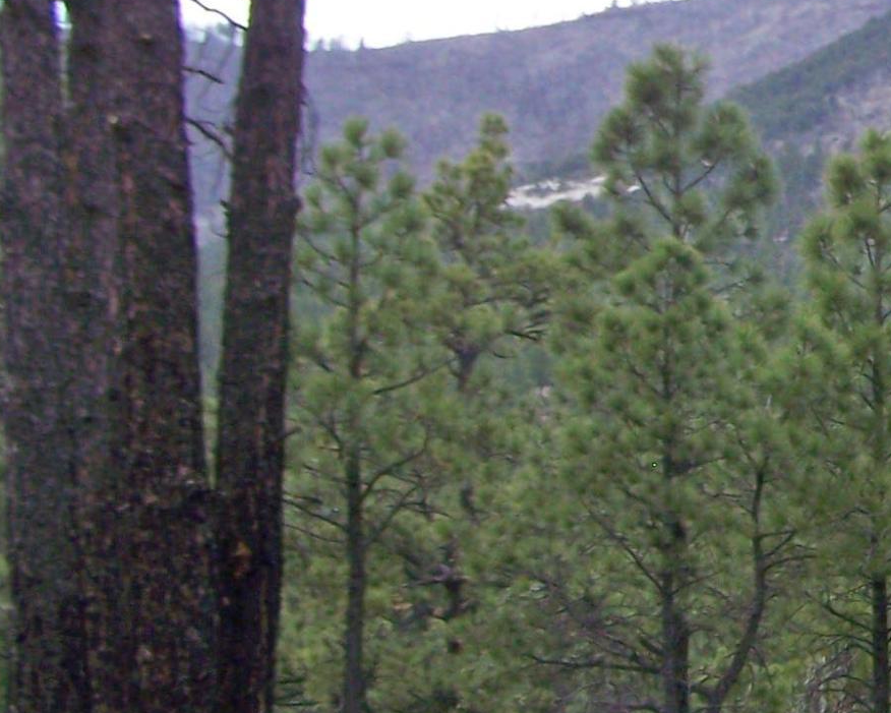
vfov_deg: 12.1
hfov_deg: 14.5
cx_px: 1143
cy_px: 87
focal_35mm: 127
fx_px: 3349
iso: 64
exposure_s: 1/500
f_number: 2.8
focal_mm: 6.3
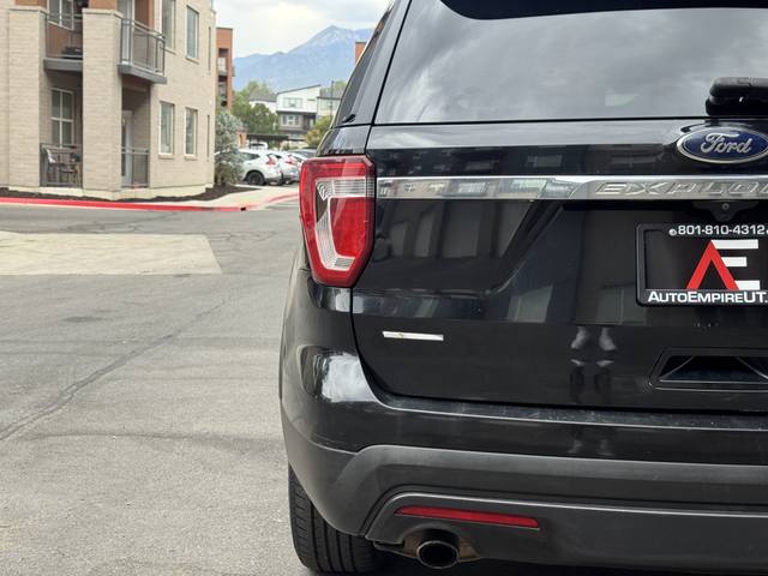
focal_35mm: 48
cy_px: 288
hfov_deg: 39.7
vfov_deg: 30.3
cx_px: 384
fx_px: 1065
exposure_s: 1/633
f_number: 1.78
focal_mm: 6.76
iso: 64
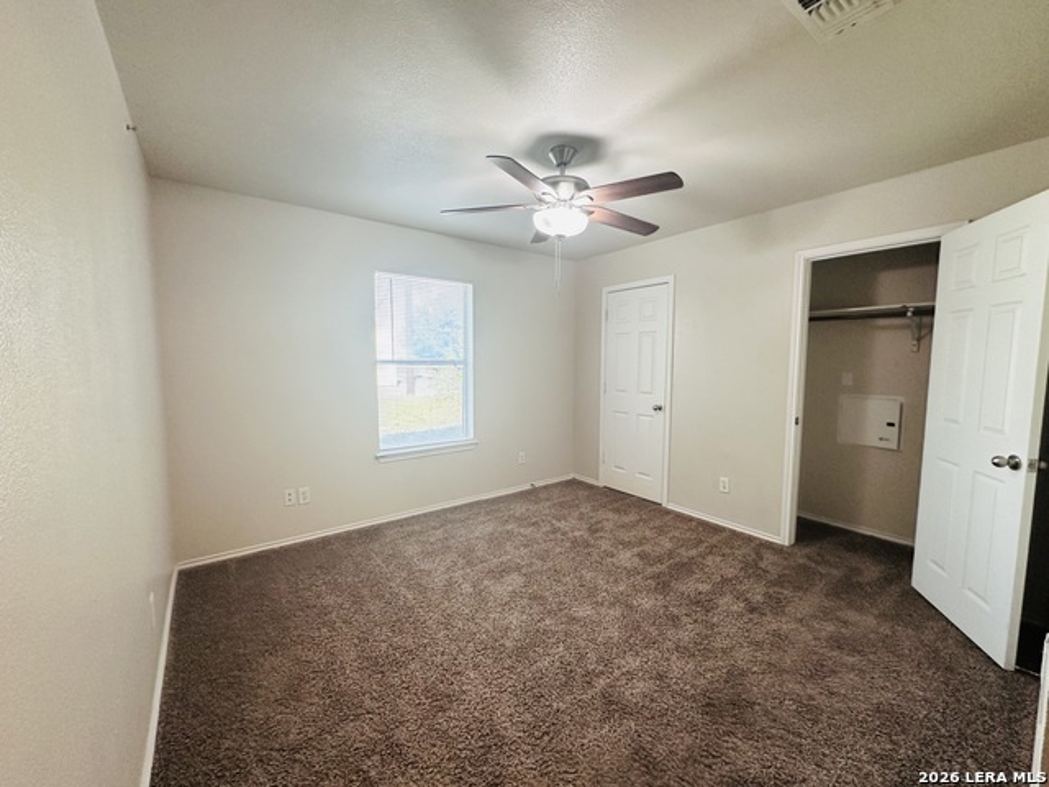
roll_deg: -0.3
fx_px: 424
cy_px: 394
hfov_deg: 102.1
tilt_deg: -3.9
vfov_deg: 85.7
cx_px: 524
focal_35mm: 14
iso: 250
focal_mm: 2.22
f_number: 2.2
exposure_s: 1/120
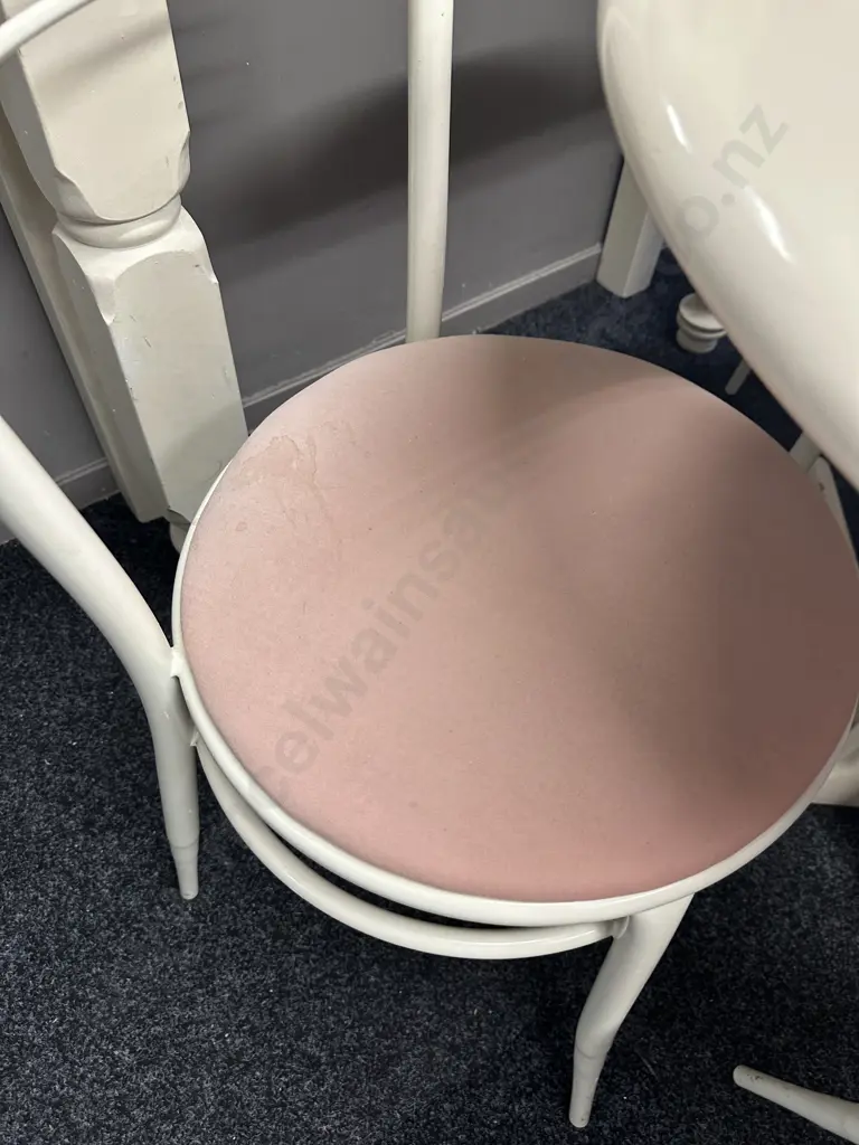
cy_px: 572
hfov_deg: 56.8
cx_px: 430
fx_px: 794
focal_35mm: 24
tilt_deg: -55.9
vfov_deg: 71.6
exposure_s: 1/50
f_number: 1.78
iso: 160
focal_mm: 6.86
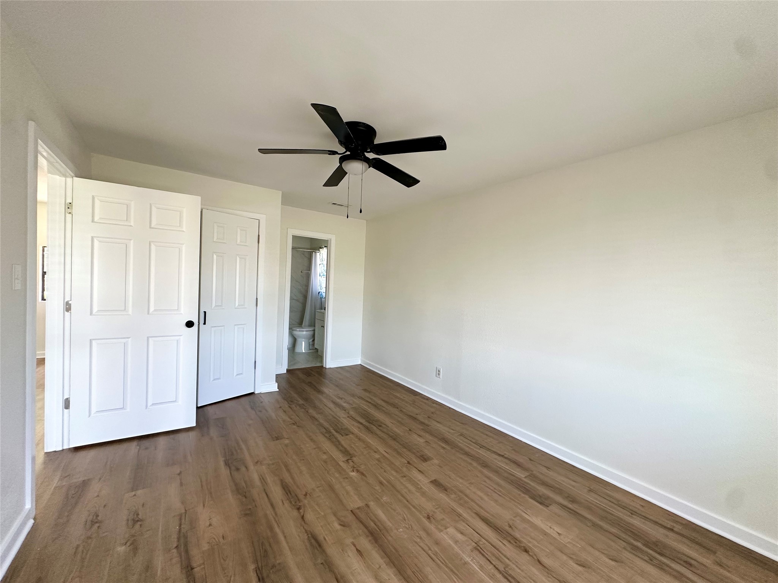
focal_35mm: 14
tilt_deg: -1.1
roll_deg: -2.6
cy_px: 292
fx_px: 315
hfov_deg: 102.1
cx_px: 389
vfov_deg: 85.7
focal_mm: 2.22
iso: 200
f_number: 2.2
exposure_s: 1/99
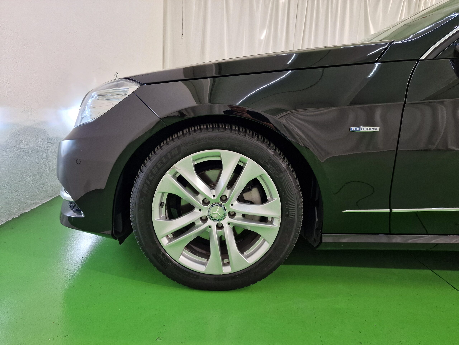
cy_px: 172
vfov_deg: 58.9
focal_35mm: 23
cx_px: 230
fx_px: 305
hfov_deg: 73.9
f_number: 1.8
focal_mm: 6.4
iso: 160
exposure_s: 1/100
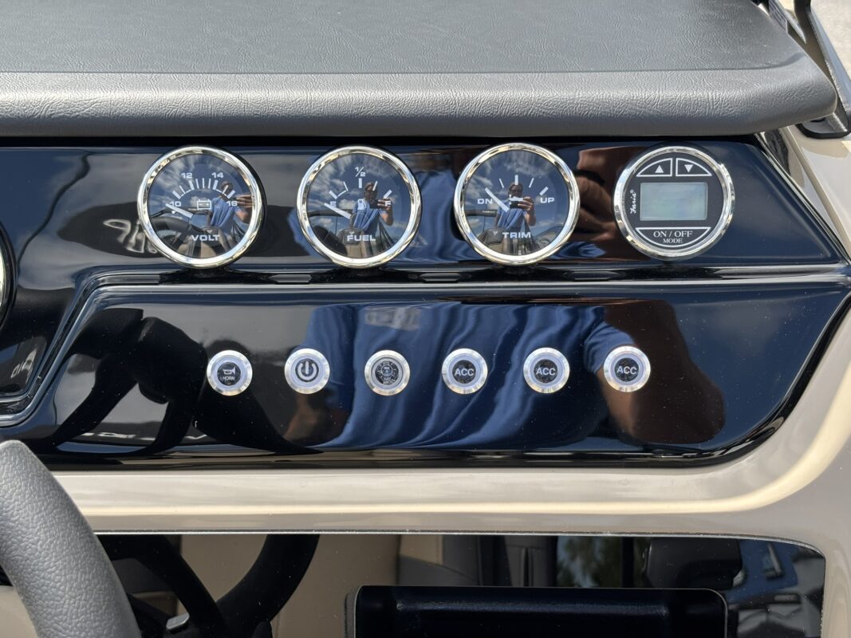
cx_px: 426
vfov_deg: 28.0
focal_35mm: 52
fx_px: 1278
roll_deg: +0.6
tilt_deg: -36.0
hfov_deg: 36.8
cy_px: 319
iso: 32
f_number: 1.6
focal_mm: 5.96
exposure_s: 1/649
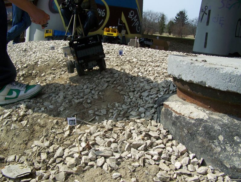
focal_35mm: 38
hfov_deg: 48.9
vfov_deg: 37.8
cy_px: 91
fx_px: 265
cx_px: 120
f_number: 4
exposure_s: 1/800
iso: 80
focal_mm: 6.3
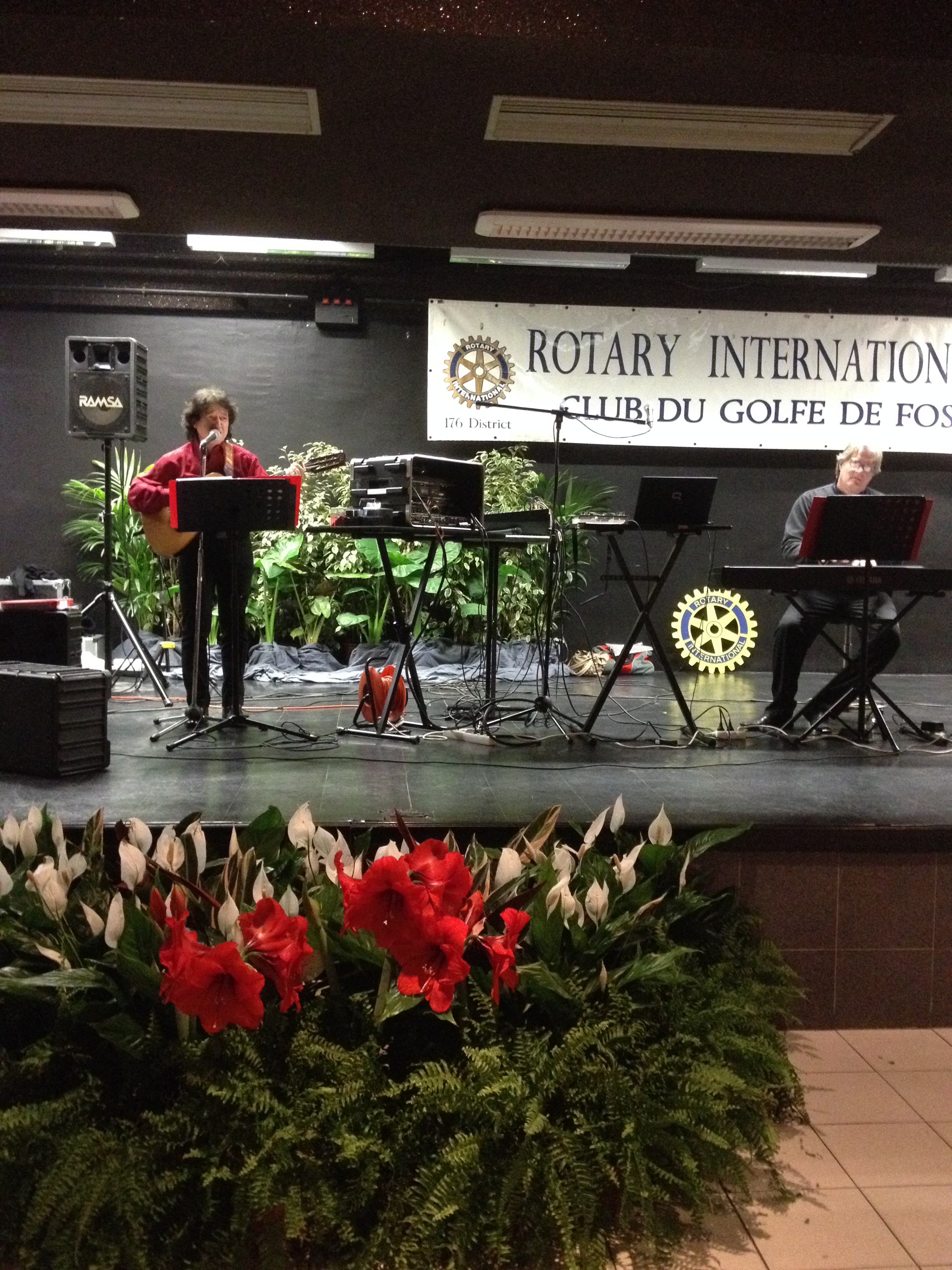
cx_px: 476
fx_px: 1283
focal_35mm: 35
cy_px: 635
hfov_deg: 40.7
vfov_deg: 52.6
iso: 640
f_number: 2.4
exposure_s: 1/17
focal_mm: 4.28
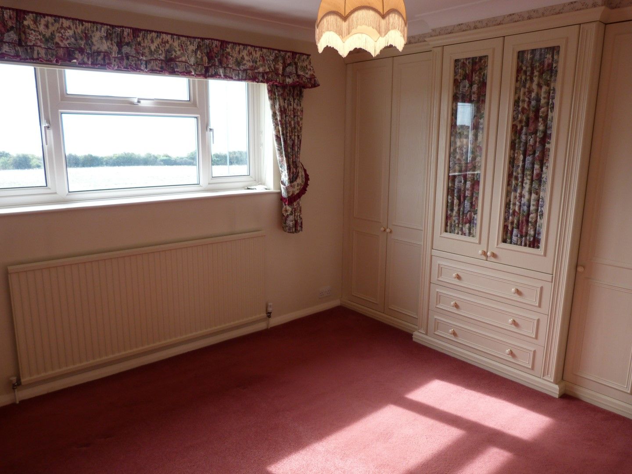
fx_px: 456
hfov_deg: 69.4
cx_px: 316
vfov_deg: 54.9
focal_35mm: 25
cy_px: 237
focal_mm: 4.5
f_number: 2.8
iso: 80
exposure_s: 1/60
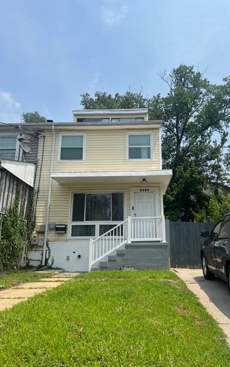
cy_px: 181
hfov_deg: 44.5
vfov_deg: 66.5
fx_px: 281
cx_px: 125
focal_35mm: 28
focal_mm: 5.7
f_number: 1.5
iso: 50
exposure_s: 1/5882
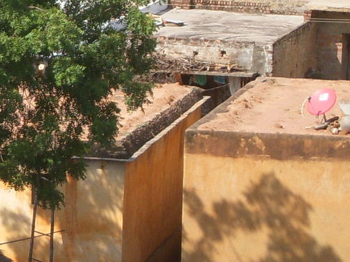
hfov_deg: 8.0
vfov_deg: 6.1
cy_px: 53
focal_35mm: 245
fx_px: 2478
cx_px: -94
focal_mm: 11
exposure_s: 1/640
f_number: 3.7
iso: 100
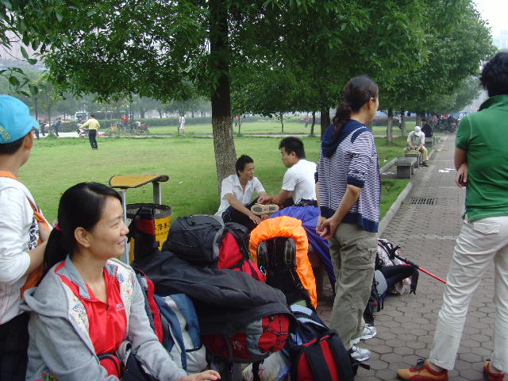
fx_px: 572
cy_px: 190
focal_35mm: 39
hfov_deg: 47.9
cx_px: 254
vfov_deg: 36.8
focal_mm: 6.6
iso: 80
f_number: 3.5
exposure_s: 1/90
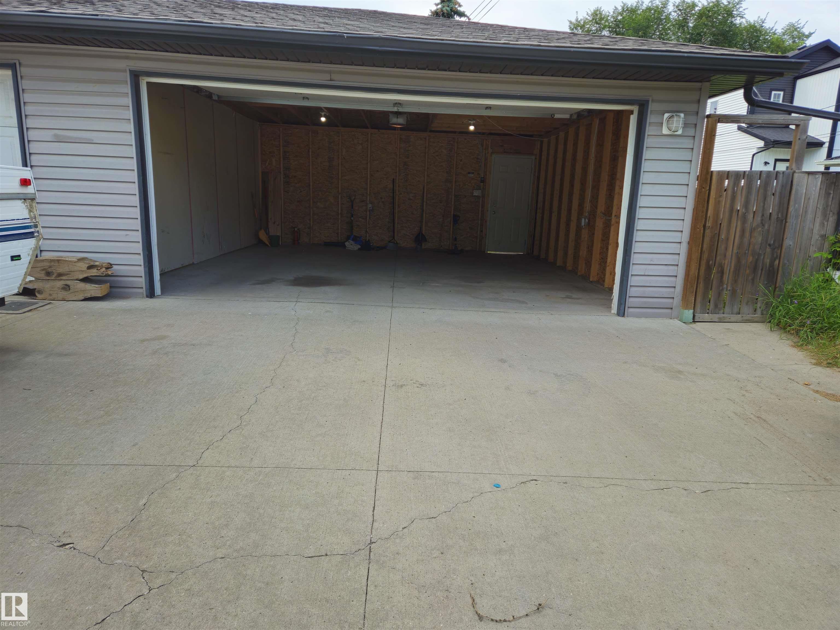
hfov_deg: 73.9
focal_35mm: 23
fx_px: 558
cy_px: 315
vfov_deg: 58.9
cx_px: 420
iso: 25
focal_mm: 5.4
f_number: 1.8
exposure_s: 1/758
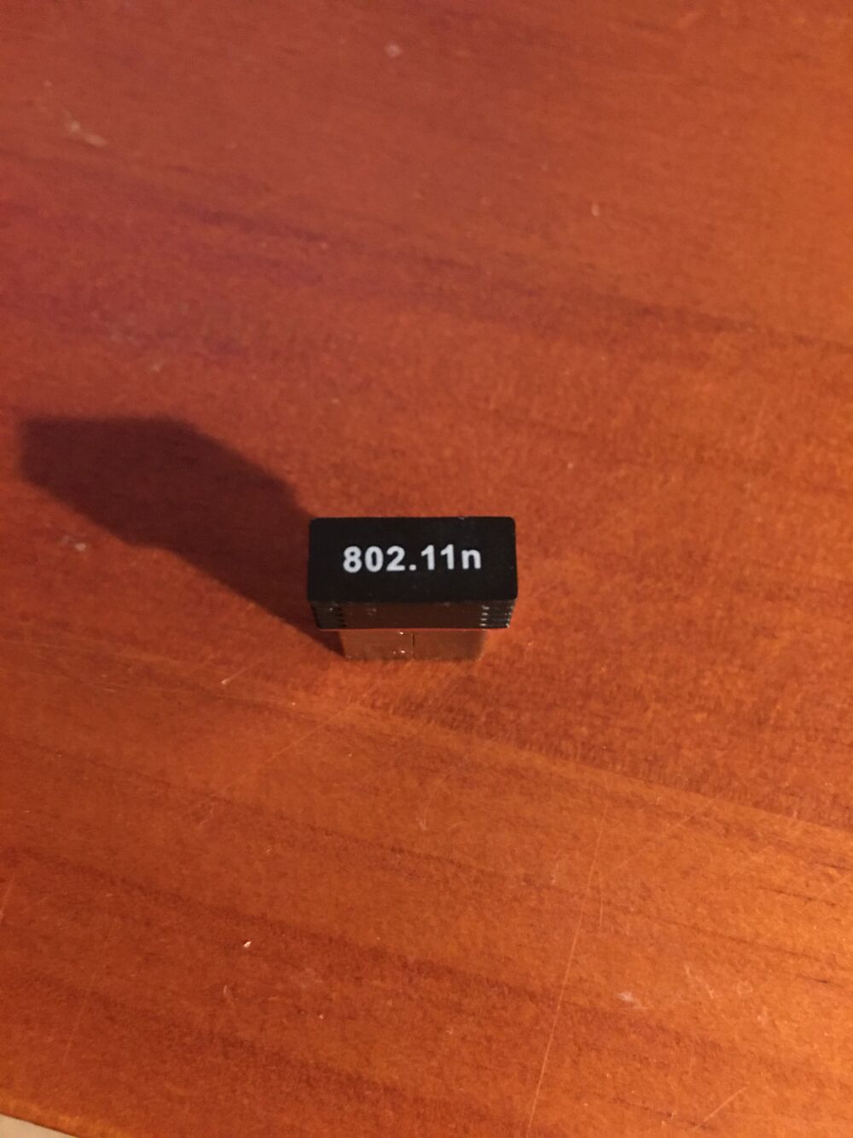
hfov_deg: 48.2
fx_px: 953
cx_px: 426
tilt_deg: -71.2
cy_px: 569
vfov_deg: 61.7
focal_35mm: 29
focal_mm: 4.15
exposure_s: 1/4
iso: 160
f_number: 2.2
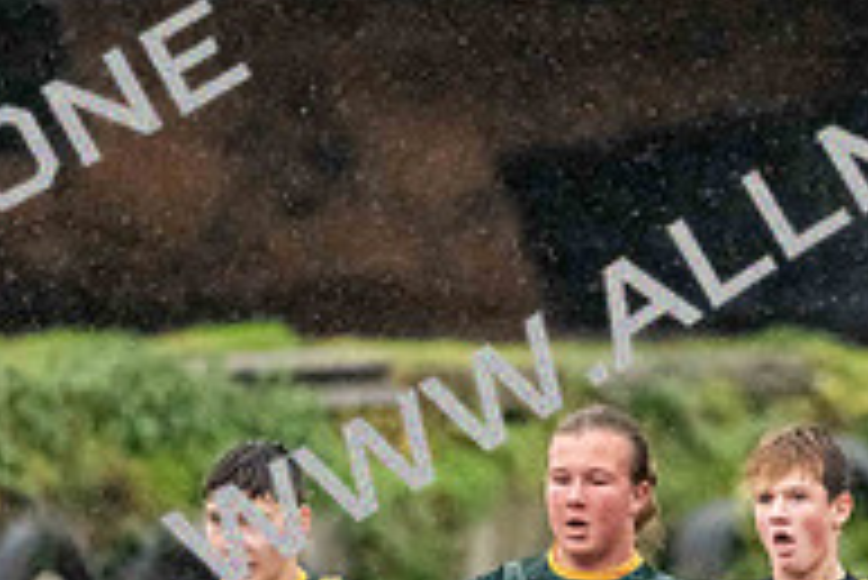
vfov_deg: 1.1
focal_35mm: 1201
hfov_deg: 1.7
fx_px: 28978
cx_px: 720
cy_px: 600
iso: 9000
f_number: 4.5
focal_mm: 400
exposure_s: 1/2000
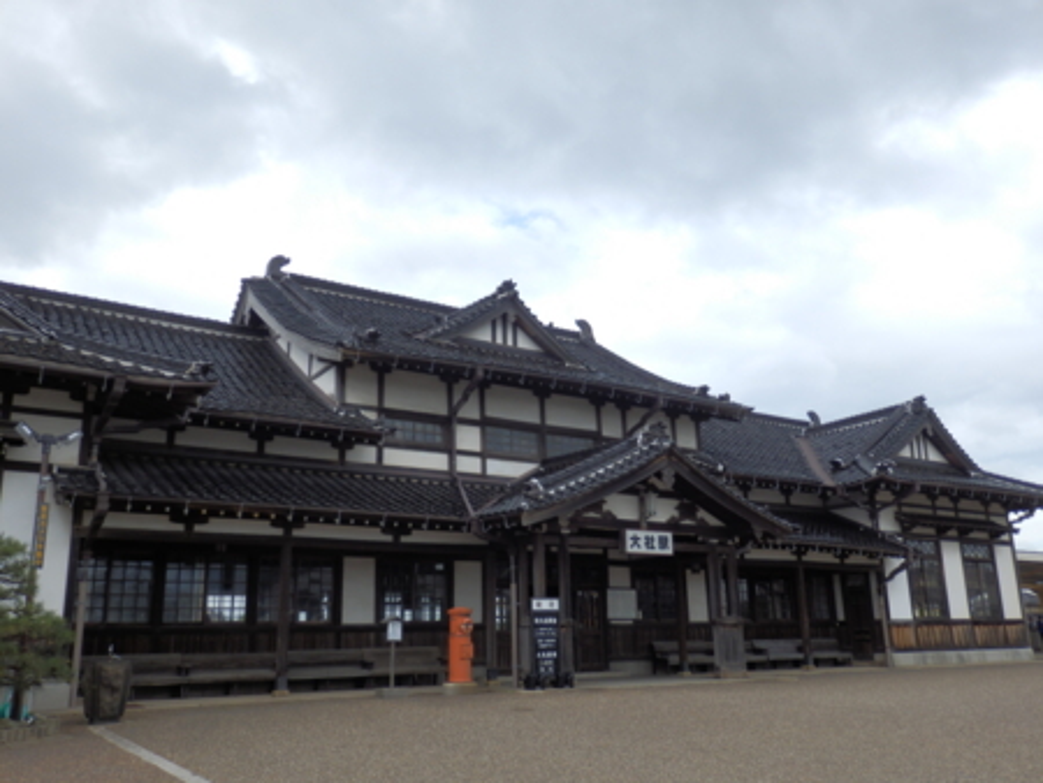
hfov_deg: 59.9
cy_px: 392
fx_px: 904
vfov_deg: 46.8
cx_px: 522
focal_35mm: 30
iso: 80
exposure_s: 1/640
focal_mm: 5.5
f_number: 3.3
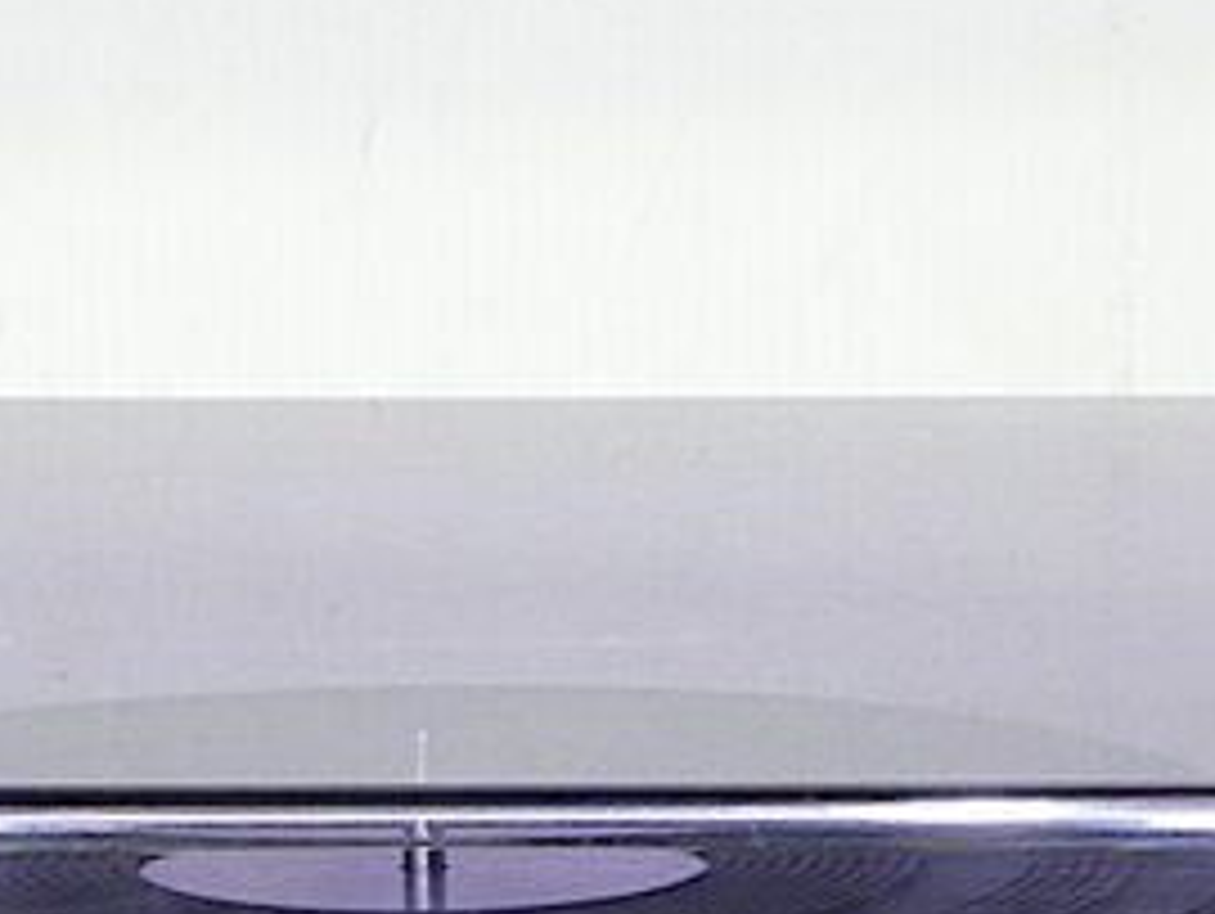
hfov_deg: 5.7
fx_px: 12225
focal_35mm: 348
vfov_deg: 4.3
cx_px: 752
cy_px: 1126
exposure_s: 1/6
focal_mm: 17.5
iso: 200
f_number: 5
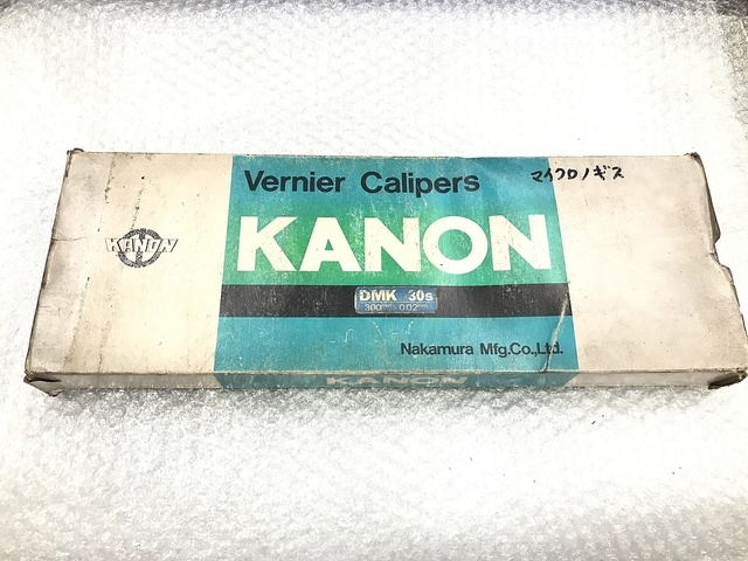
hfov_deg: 63.4
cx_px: 374
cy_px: 280
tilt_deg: -67.0
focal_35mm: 28
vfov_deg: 49.7
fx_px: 605
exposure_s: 1/24
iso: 40
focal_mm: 3.99
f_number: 1.8
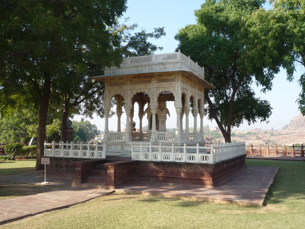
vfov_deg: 39.7
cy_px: 114
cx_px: 152
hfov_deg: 51.4
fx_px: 317
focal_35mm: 36
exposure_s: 1/400
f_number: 3.4
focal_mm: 5.3
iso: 100
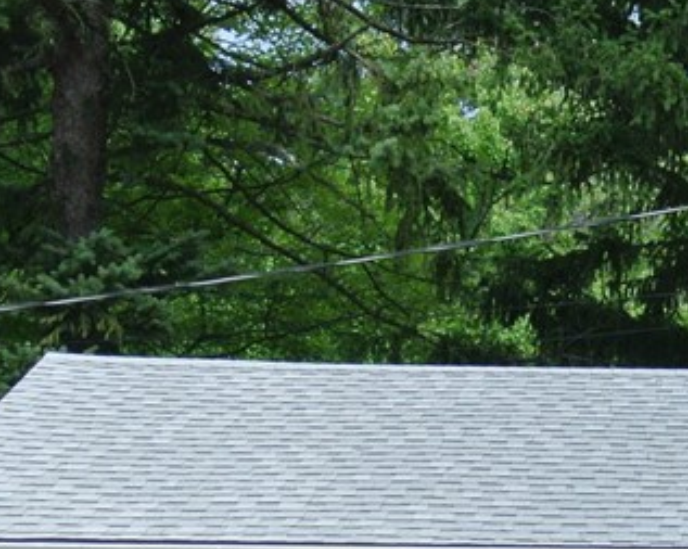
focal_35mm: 151
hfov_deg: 12.7
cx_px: 628
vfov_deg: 10.1
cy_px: 640
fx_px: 3072
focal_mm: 17.5
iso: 100
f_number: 4.5
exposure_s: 1/200
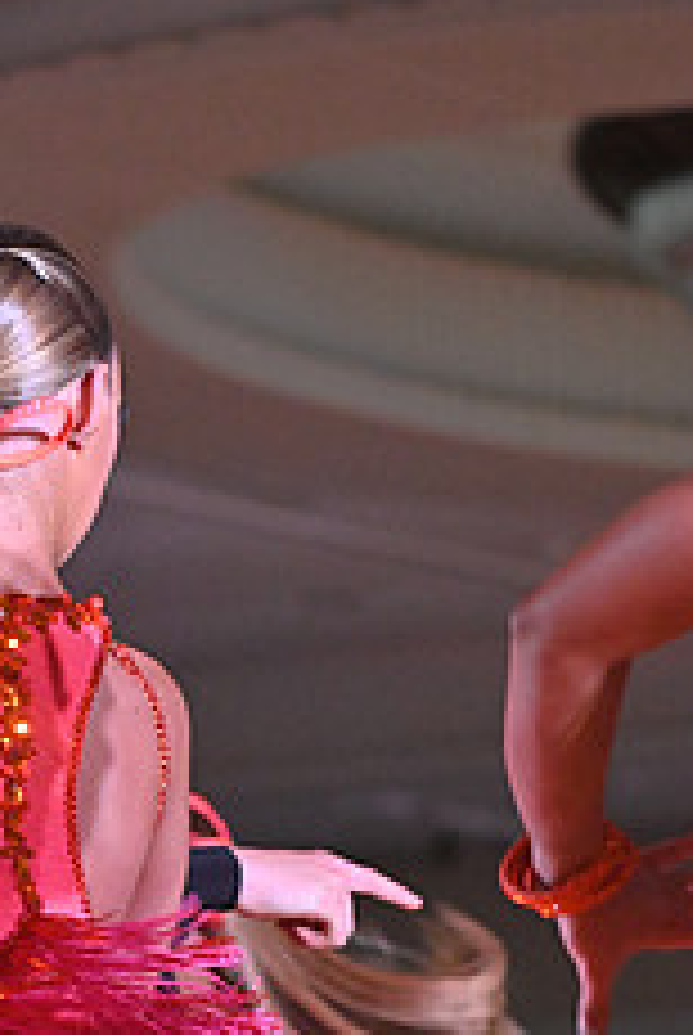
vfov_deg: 7.2
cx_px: -38
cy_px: 1296
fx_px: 8118
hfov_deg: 4.9
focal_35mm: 282
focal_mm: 112
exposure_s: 1/400
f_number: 5
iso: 5000
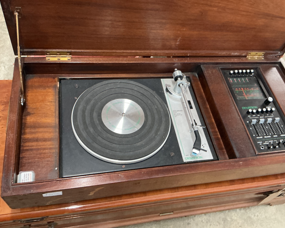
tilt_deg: -53.2
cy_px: 107
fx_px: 270
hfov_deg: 55.6
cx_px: 154
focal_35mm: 32
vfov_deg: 45.8
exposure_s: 1/50
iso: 250
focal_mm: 3
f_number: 1.8
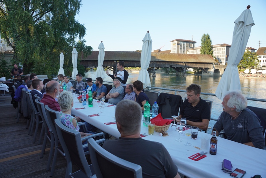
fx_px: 177
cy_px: 89
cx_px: 133
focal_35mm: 24
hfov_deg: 73.7
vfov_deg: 53.1
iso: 100
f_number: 5
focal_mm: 24
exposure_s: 1/100
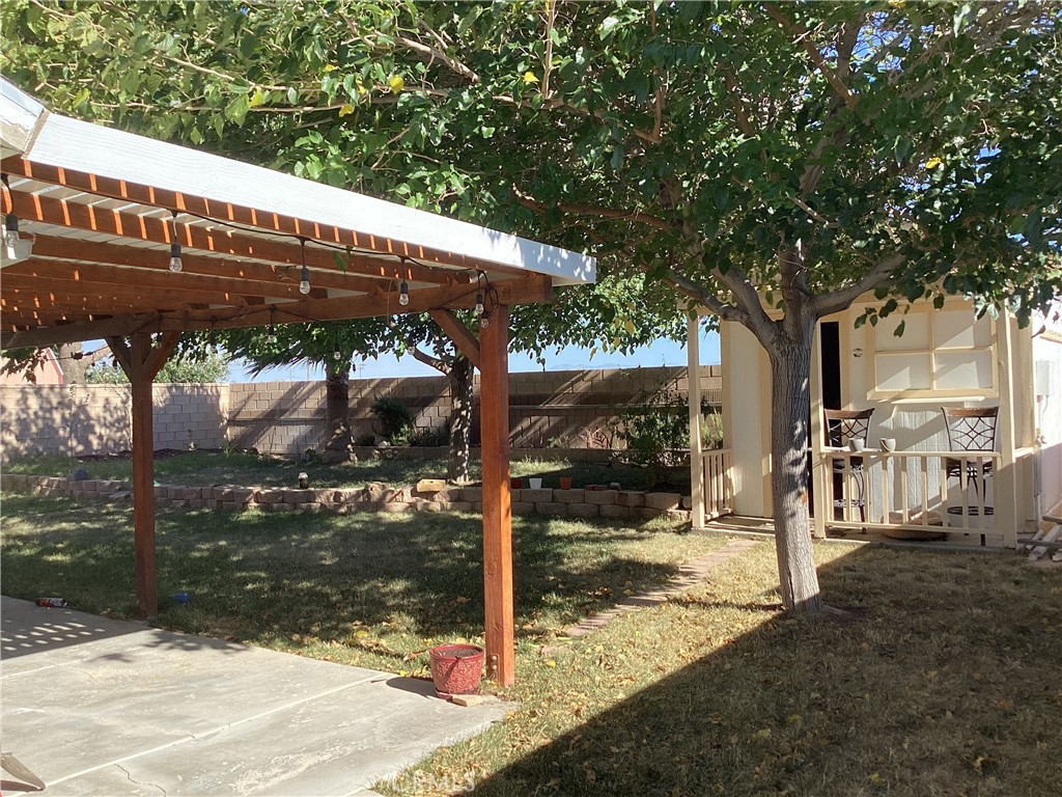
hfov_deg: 58.4
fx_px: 951
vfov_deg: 45.4
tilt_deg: -1.4
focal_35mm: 31
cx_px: 531
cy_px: 398
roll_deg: +1.7
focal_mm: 3.3
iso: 25
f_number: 2.4
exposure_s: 1/509
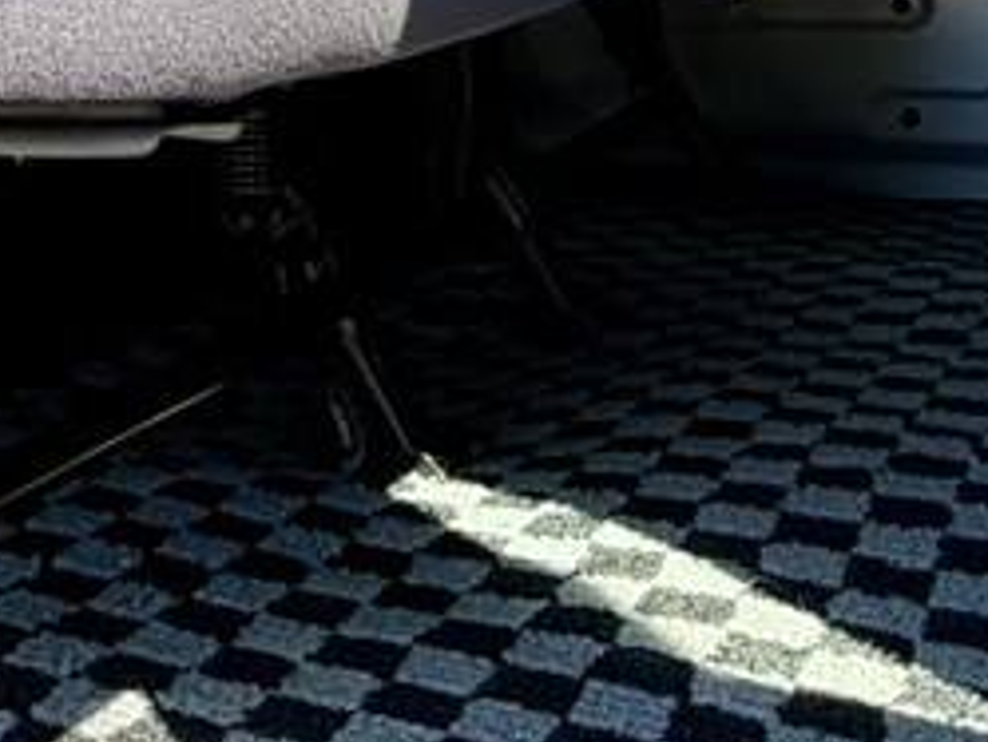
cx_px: -63
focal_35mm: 72
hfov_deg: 25.3
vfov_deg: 18.8
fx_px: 2056
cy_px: -246
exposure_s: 1/390
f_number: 2.2
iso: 50
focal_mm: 2.22
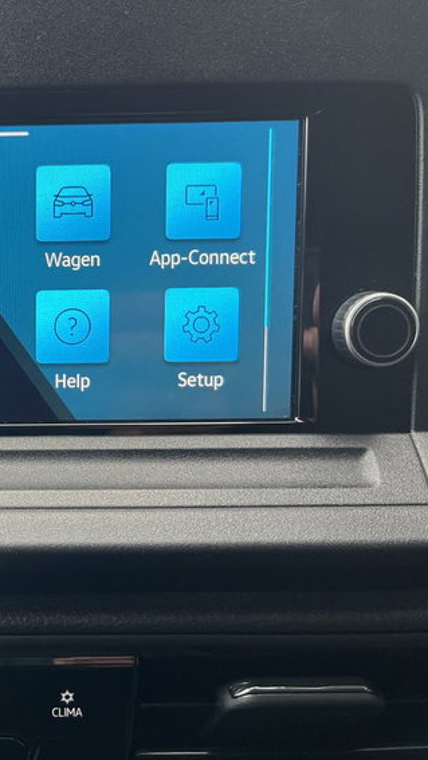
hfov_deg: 28.3
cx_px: -44
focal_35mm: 38
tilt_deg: -17.3
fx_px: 767
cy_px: 379
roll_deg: -1.4
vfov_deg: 52.8
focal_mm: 5.1
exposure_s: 1/121
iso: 125
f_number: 1.6
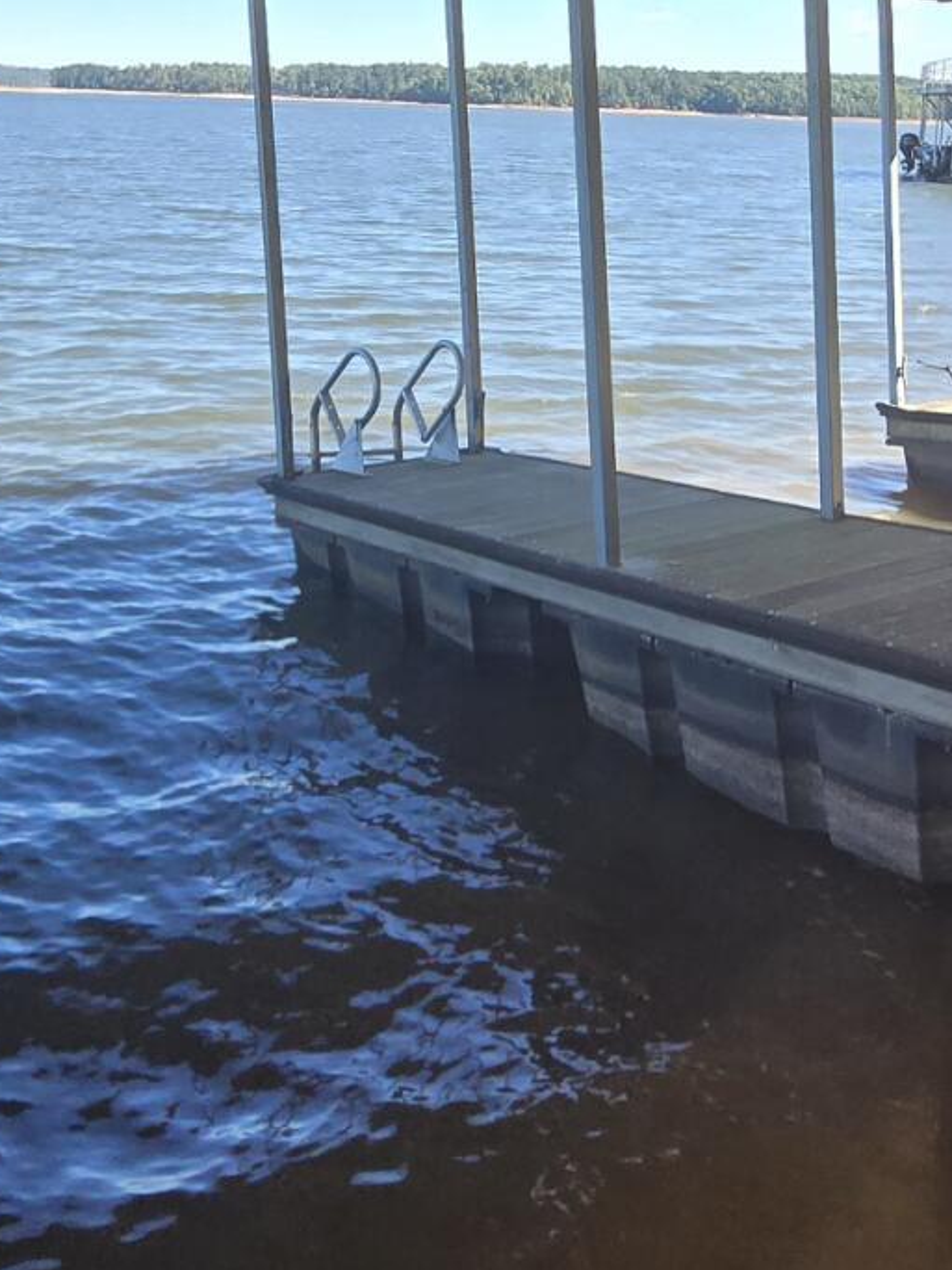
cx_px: 384
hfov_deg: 37.6
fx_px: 1393
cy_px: 340
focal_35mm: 38
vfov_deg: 47.4
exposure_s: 1/625
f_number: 2.2
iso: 50
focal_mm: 2.2
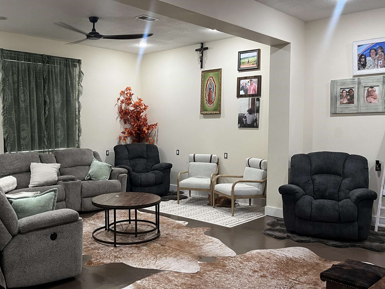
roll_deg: -0.6
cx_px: 141
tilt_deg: -2.1
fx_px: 378
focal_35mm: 34
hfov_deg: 53.3
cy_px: 146
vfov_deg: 41.8
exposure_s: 1/60
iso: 160
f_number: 1.6
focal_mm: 5.1
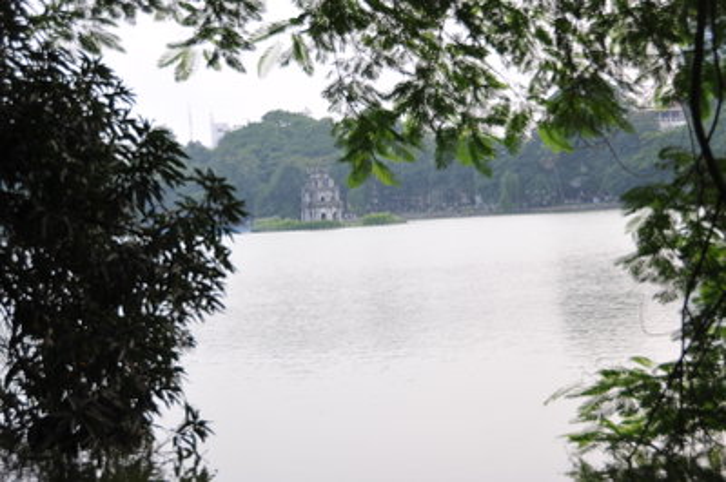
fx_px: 1572
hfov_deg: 26.0
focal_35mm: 78
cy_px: 241
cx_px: 363
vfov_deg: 17.5
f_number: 4.8
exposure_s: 1/80
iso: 200
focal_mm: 52
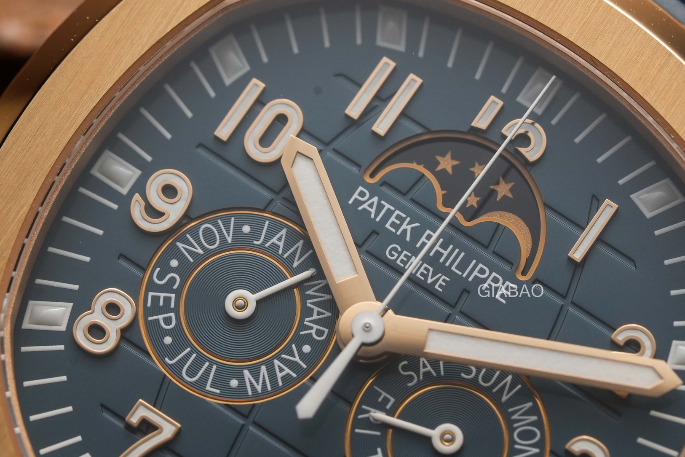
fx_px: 3234
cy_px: 186
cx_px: 344
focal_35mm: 170
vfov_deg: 8.1
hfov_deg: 12.1
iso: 500
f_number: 8
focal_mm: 90
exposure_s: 1/40
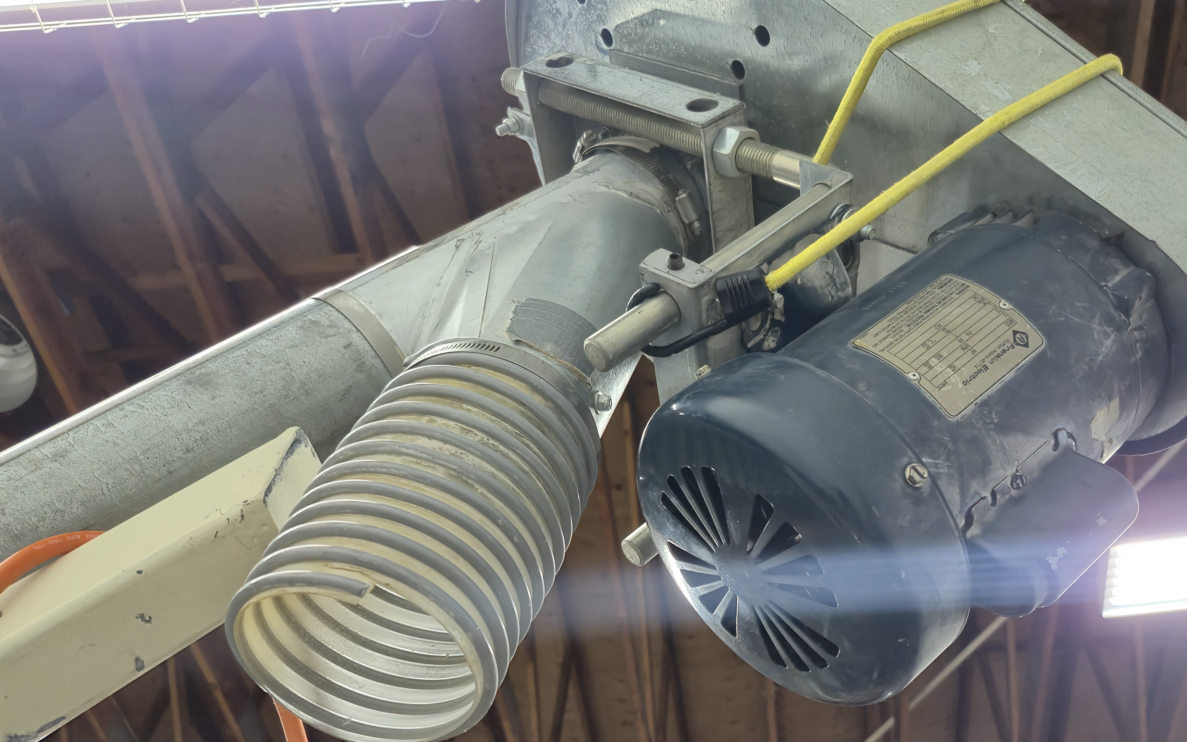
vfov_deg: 38.8
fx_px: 1035
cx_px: 695
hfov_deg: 59.3
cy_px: 519
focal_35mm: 32
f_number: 1.8
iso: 160
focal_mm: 5.4
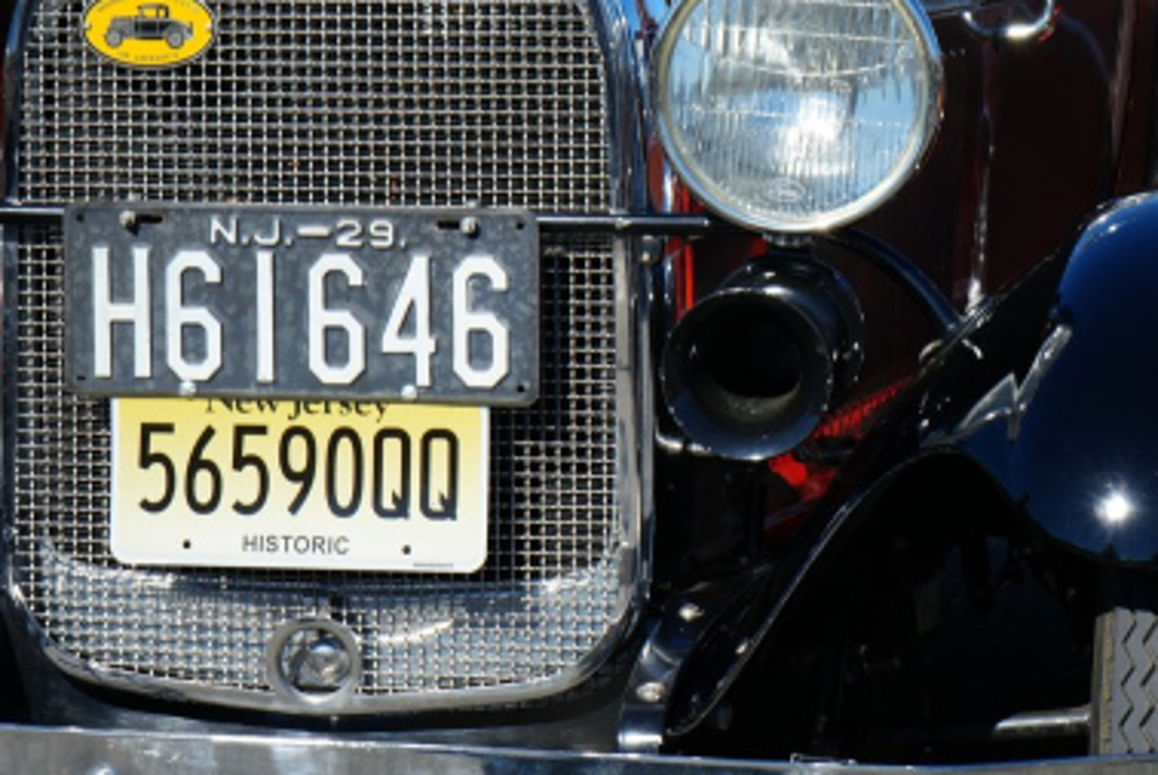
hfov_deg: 15.8
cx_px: 846
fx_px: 4154
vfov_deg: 10.6
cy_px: -28
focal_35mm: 129
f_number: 10
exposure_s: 1/160
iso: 100
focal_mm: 61
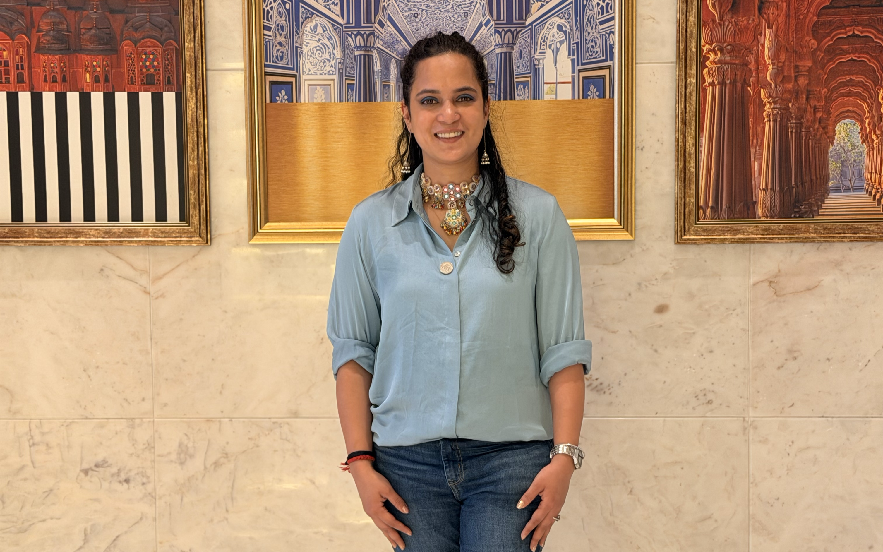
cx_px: 442
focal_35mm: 68
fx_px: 1636
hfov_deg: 30.2
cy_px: 376
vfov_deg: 19.1
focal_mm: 6.76
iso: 200
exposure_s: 1/33
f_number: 1.78
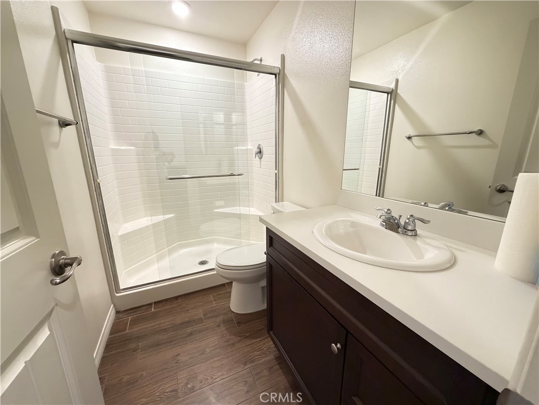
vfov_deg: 85.7
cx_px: 270
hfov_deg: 102.1
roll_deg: +0.7
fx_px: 218
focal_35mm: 14
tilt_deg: -13.2
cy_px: 202
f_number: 2.2
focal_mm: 2.22
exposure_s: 1/60
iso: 800
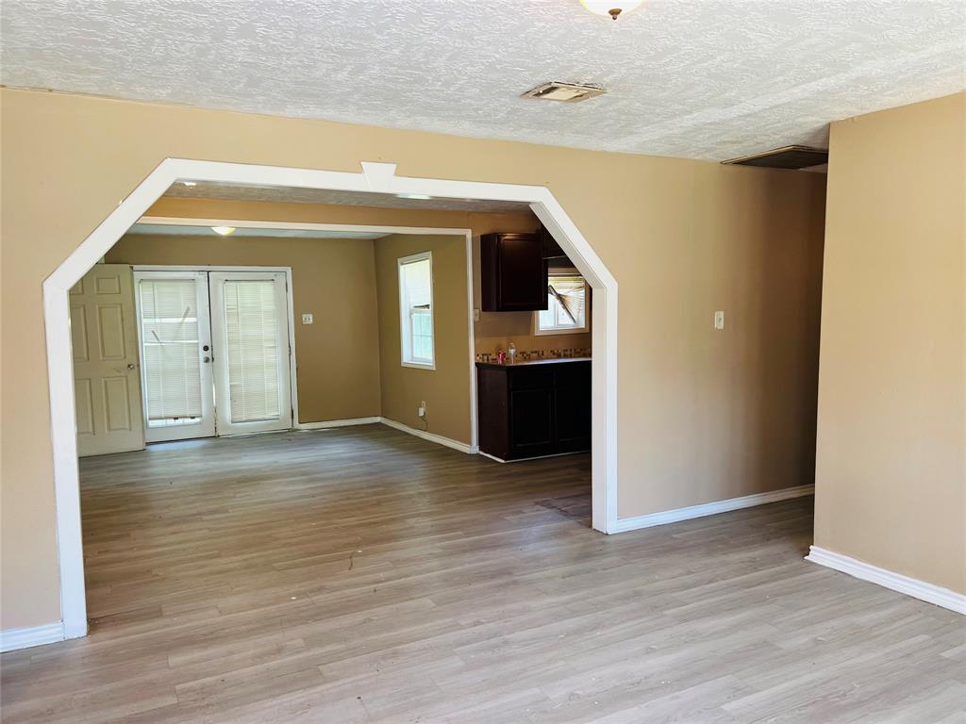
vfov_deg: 53.1
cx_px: 483
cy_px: 362
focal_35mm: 26
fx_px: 726
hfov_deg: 67.3
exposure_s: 1/120
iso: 100
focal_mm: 5.7
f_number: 1.5
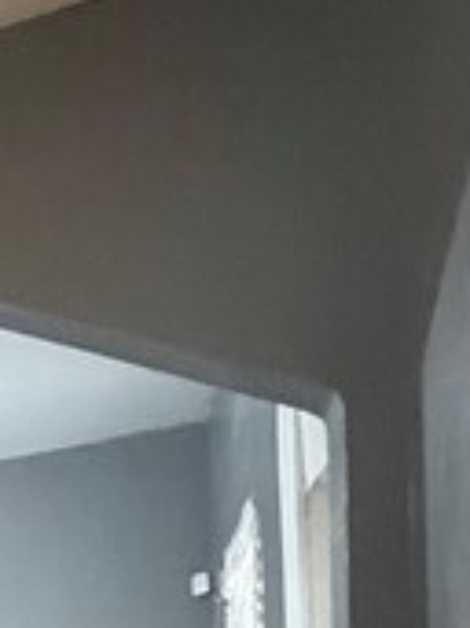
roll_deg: +5.6
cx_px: -588
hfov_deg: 13.7
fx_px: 1523
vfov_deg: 19.1
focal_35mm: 84
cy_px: 1054
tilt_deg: -6.9
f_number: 2.2
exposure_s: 1/60
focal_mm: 2.22
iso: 1250
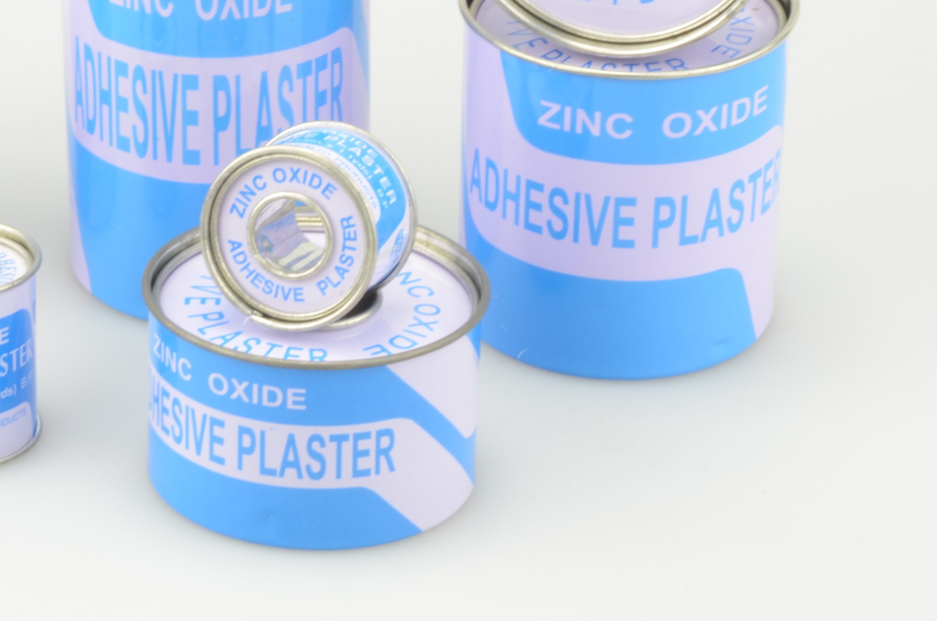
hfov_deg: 11.1
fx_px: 4806
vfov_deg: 7.4
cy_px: 142
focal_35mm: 185
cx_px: 180
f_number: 36
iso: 100
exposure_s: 1.3
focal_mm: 70
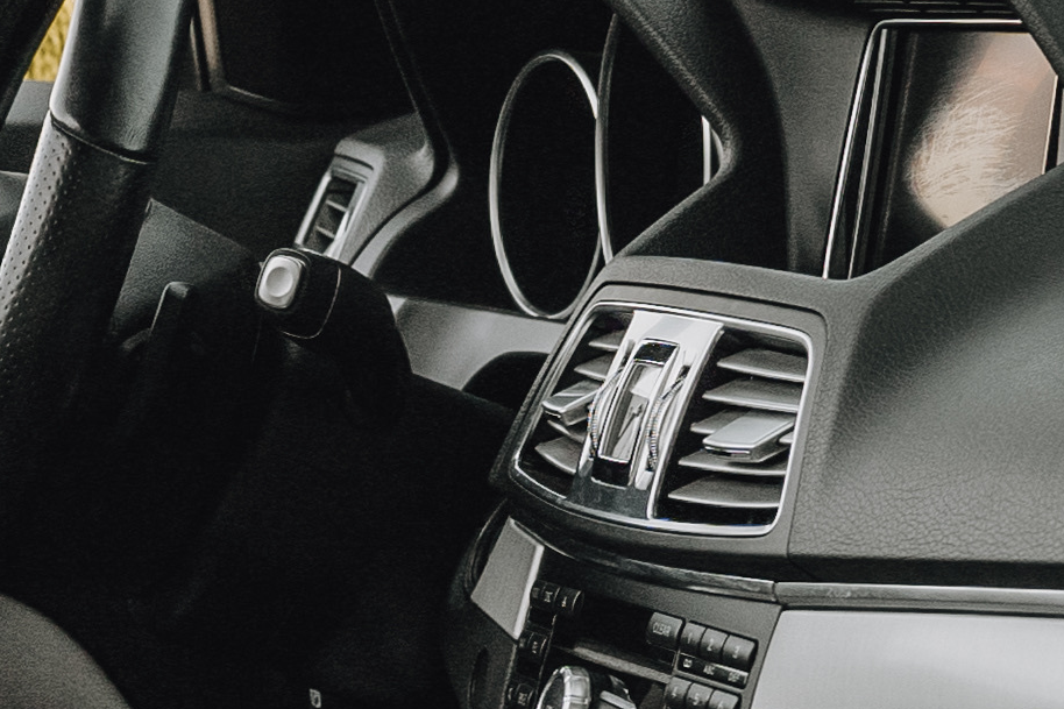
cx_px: -37
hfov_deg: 9.1
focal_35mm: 225
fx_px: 6648
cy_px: 647
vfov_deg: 6.1
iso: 100
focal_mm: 35
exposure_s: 1/400
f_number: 5
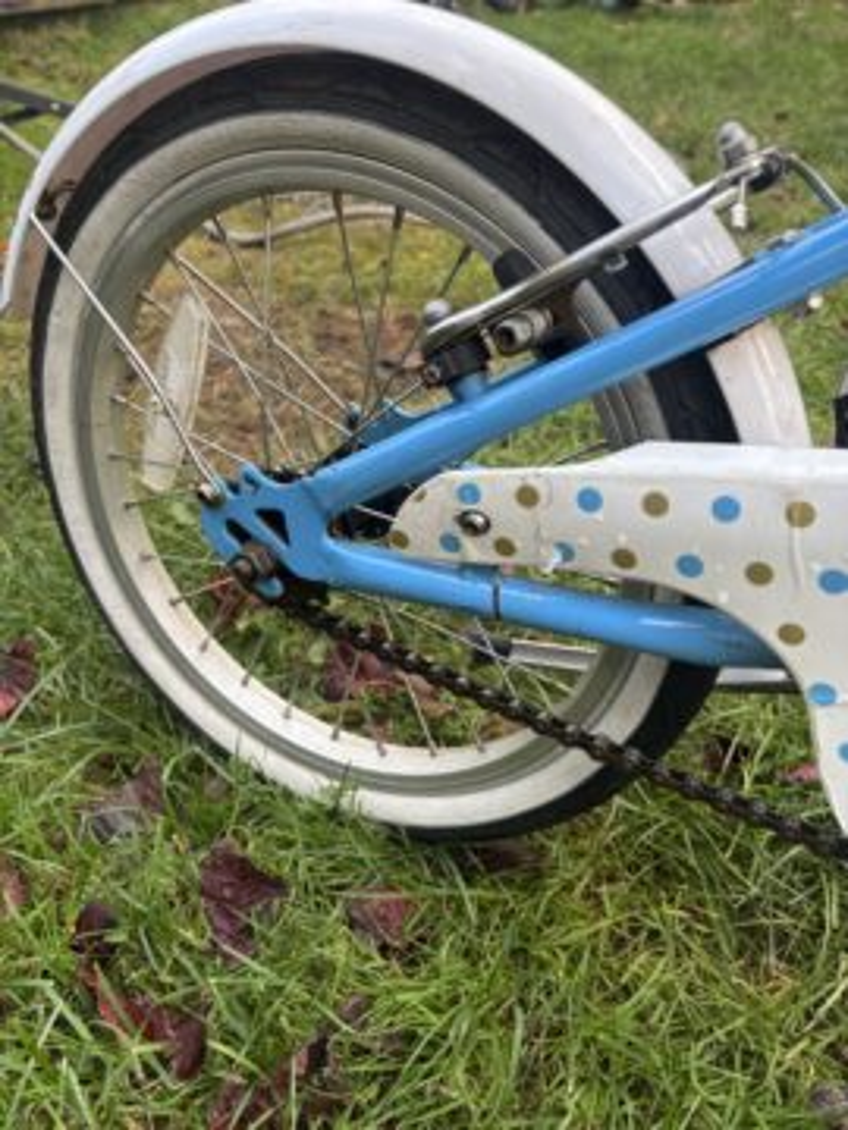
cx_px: 424
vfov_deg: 67.3
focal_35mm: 26
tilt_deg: -37.4
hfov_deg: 53.1
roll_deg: +4.3
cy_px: 565
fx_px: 849
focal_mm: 5.96
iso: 125
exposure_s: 1/109
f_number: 1.6
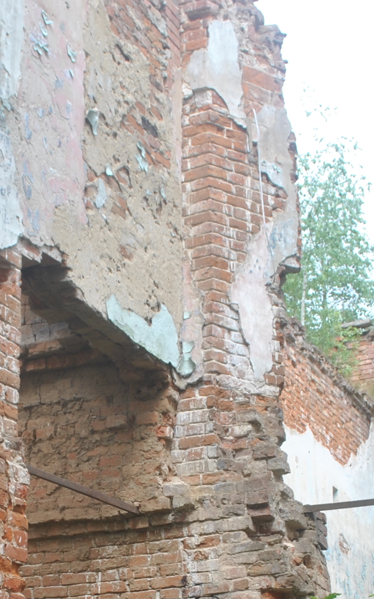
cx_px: 104
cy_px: 535
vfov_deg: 25.7
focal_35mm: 78
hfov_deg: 16.7
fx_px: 1272
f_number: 6.3
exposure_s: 1/160
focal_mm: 18
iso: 100
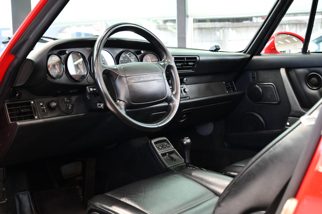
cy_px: 107
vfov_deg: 28.1
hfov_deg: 41.1
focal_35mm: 48
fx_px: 429
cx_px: 161
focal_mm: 32
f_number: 4
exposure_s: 1/20
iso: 250
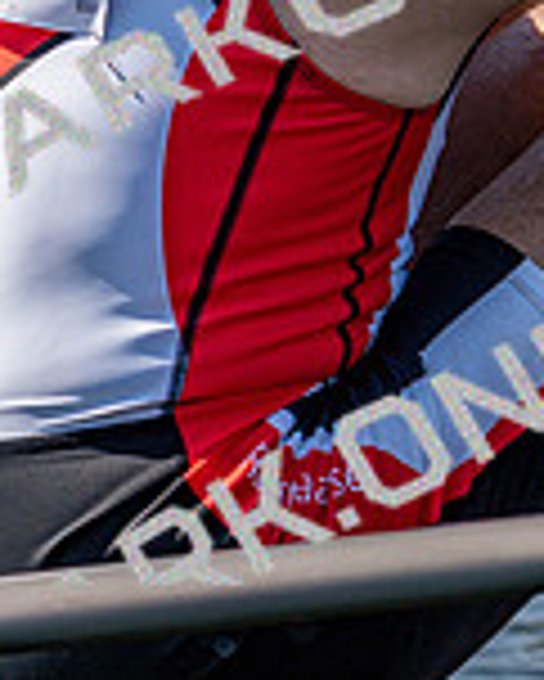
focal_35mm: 720
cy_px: -187
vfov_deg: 2.7
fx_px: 14476
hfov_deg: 2.2
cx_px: 468
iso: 250
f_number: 5.6
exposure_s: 1/1600
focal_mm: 200
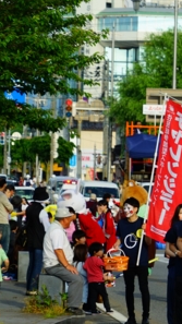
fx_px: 3192
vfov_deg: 5.8
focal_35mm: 372
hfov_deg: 3.2
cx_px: 414
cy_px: 164
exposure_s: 1/200
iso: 100
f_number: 8
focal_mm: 132
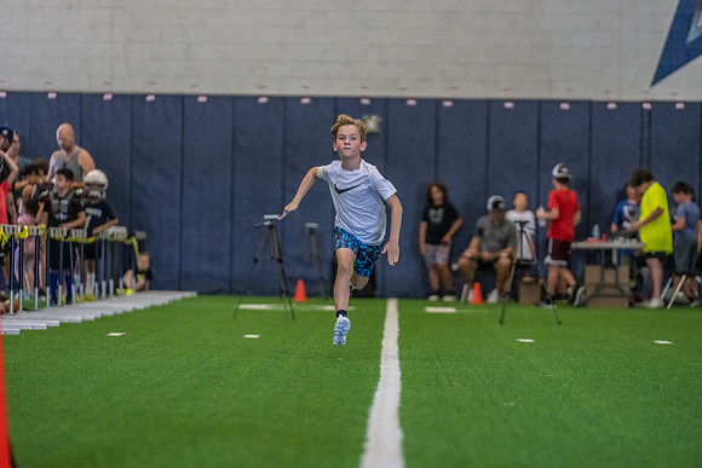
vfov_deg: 8.9
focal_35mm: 154
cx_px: 351
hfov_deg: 13.3
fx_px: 3004
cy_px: 234
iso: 10000
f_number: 2.8
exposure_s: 1/1000
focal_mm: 154
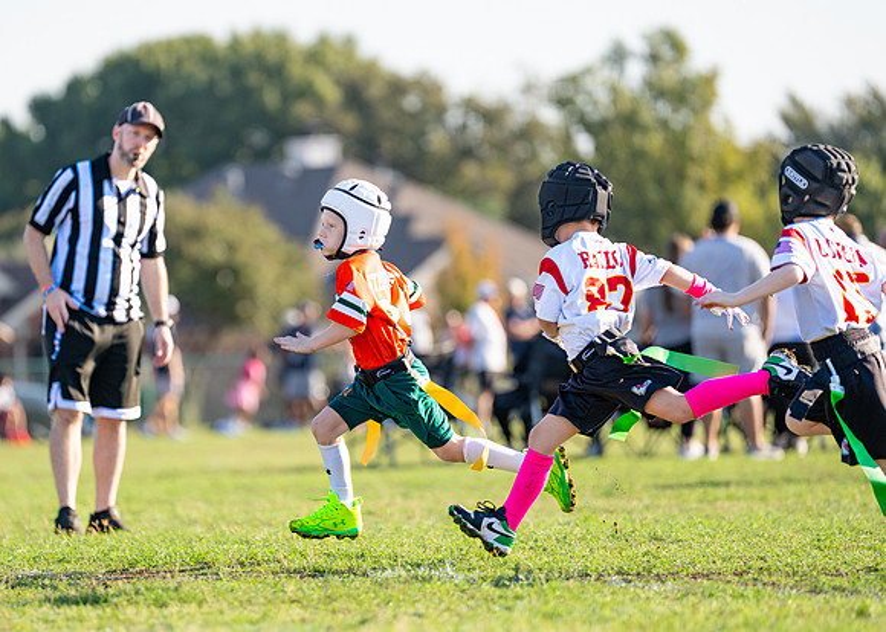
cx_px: 326
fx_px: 6401
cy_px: 322
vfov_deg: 5.7
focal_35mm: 254
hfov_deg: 7.9
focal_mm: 200
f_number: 2.8
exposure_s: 1/2000
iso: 250
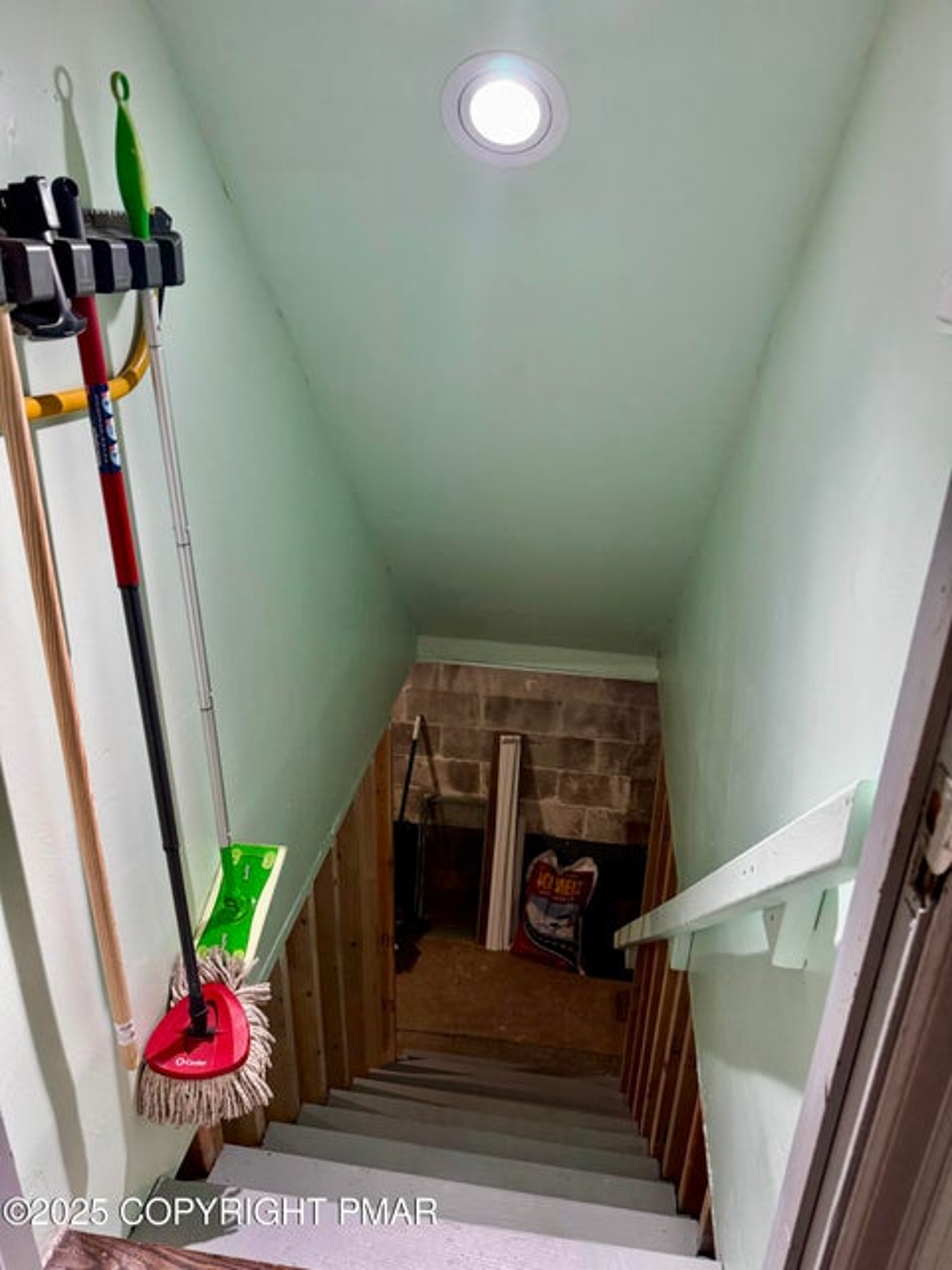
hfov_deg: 56.8
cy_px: 635
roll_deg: -2.5
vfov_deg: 71.6
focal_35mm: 24
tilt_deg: -23.5
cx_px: 476
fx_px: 880
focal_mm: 6.76
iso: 200
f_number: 1.78
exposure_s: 1/120
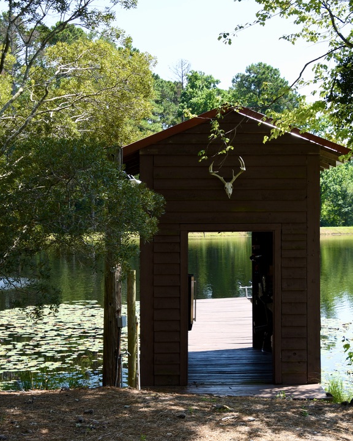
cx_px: 225
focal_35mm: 66
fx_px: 858
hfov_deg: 23.2
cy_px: 221
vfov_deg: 28.8
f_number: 6.3
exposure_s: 1/200
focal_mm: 31
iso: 250
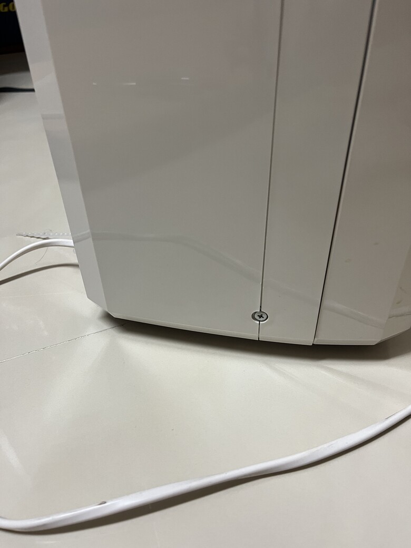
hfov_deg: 53.1
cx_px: 206
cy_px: 274
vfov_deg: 67.3
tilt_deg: -37.0
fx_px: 412
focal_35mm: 26
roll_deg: +2.2
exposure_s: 1/60
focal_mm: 5.1
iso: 160
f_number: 1.6
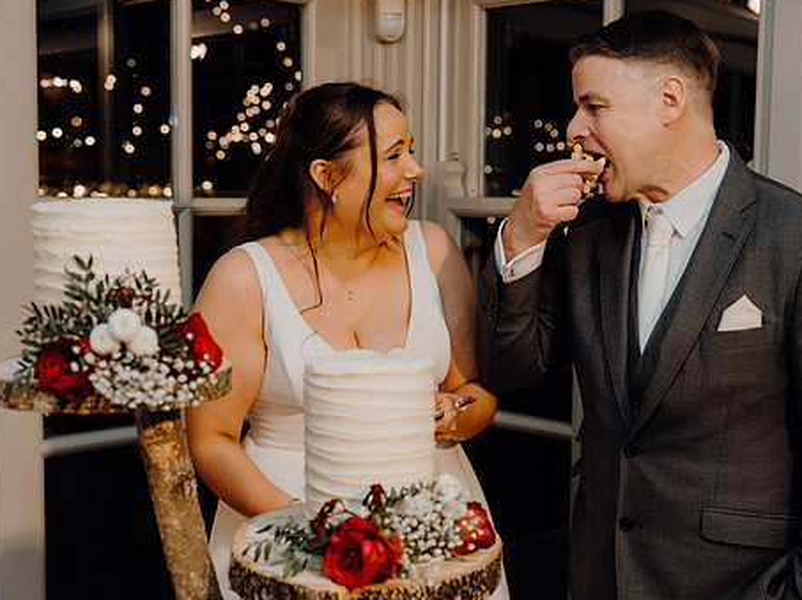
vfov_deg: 27.5
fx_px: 1227
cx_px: 476
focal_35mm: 53
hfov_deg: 36.1
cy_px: 305
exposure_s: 1/160
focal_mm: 43
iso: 2500
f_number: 3.5
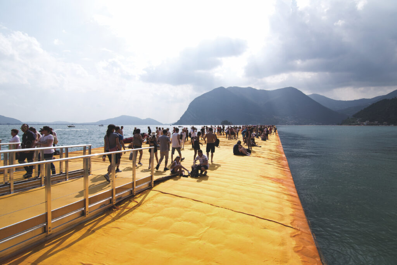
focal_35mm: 16
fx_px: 182
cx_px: 198
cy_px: 132
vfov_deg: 72.1
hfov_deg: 95.0
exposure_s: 1/1250
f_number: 6.3
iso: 200
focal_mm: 11
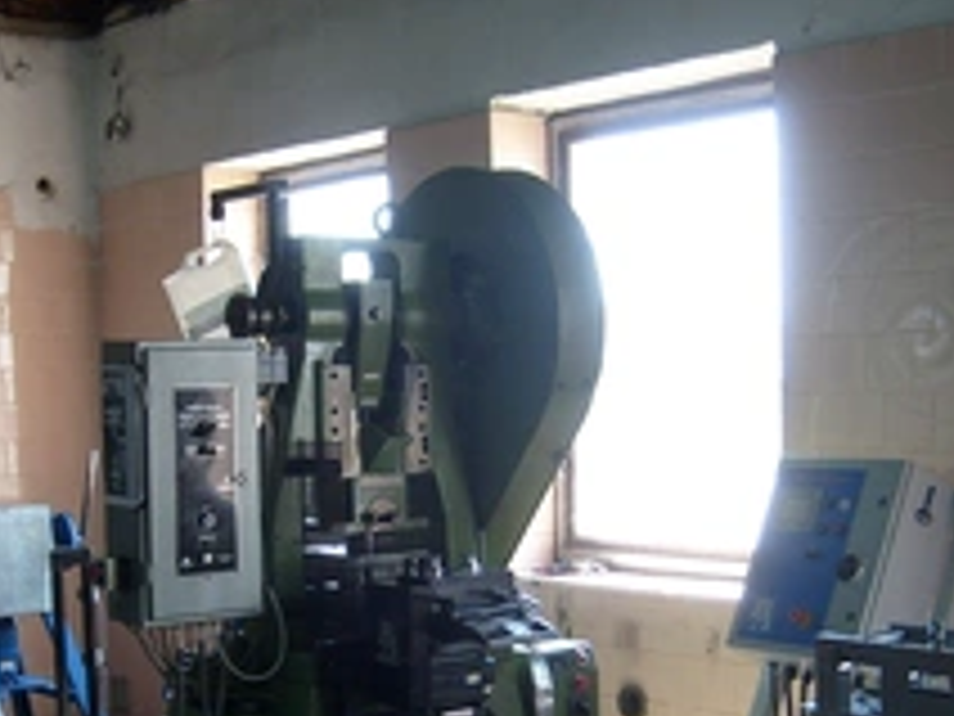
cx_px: 414
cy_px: 513
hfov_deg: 29.4
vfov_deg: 22.1
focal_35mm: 66
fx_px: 1819
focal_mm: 5.8
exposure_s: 1/60
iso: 80
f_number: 2.8
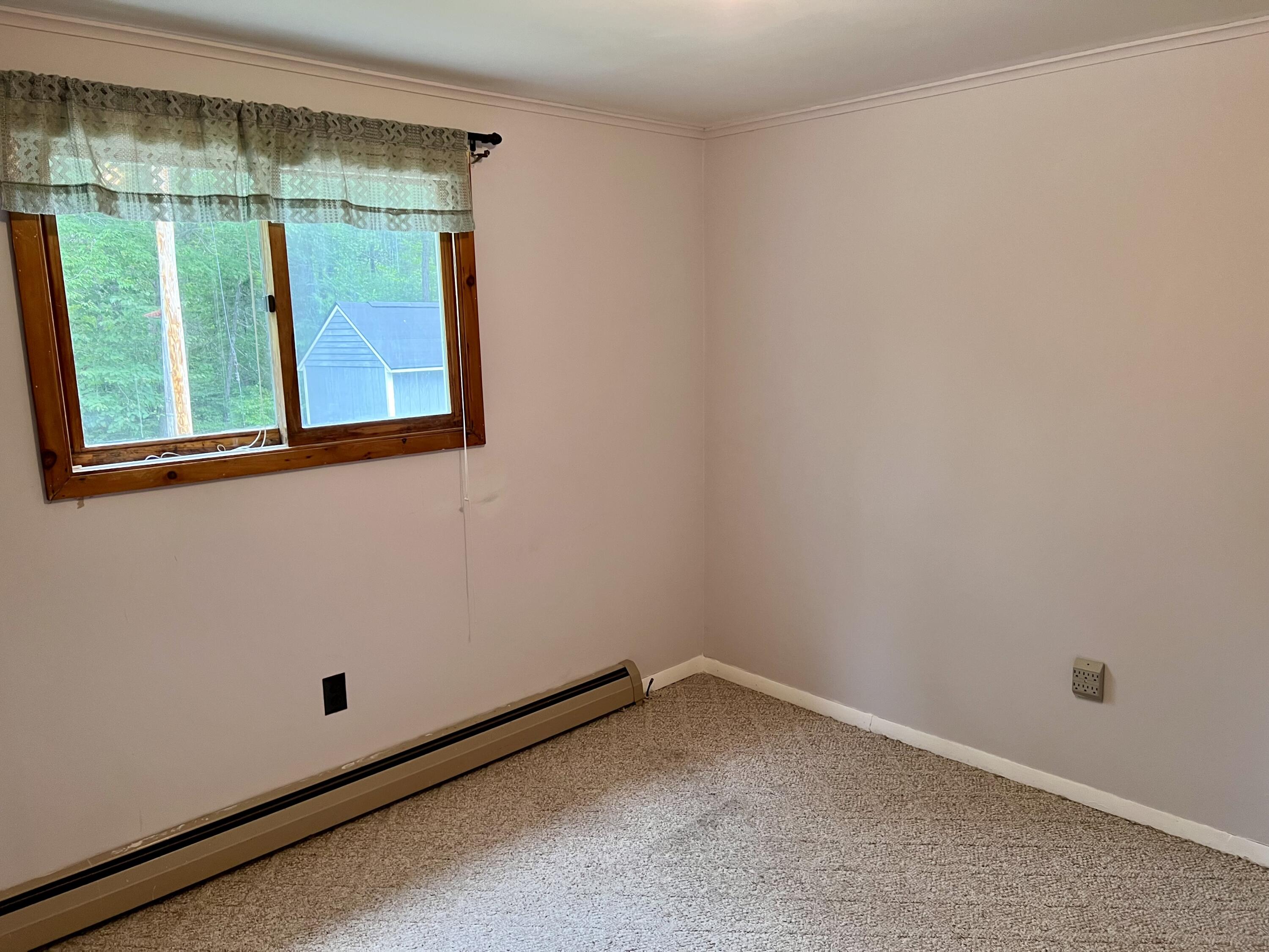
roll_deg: +1.5
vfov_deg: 53.1
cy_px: 476
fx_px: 953
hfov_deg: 67.3
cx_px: 634
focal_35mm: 26
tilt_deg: -9.6
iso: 125
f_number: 1.5
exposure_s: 1/60
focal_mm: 5.7
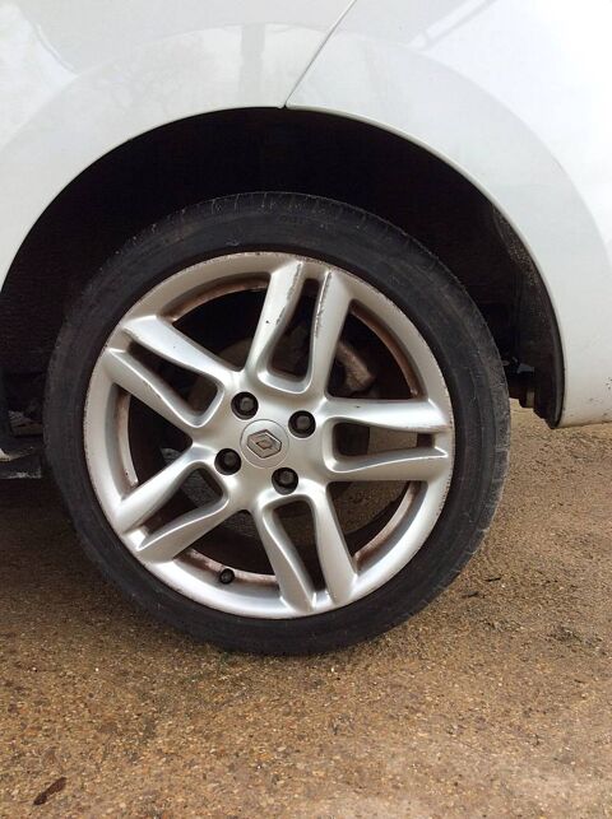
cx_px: 306
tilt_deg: -11.4
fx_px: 757
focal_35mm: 32
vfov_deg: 56.9
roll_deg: +0.9
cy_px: 410
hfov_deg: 44.0
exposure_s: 1/141
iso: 32
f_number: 2.4
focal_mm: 3.3
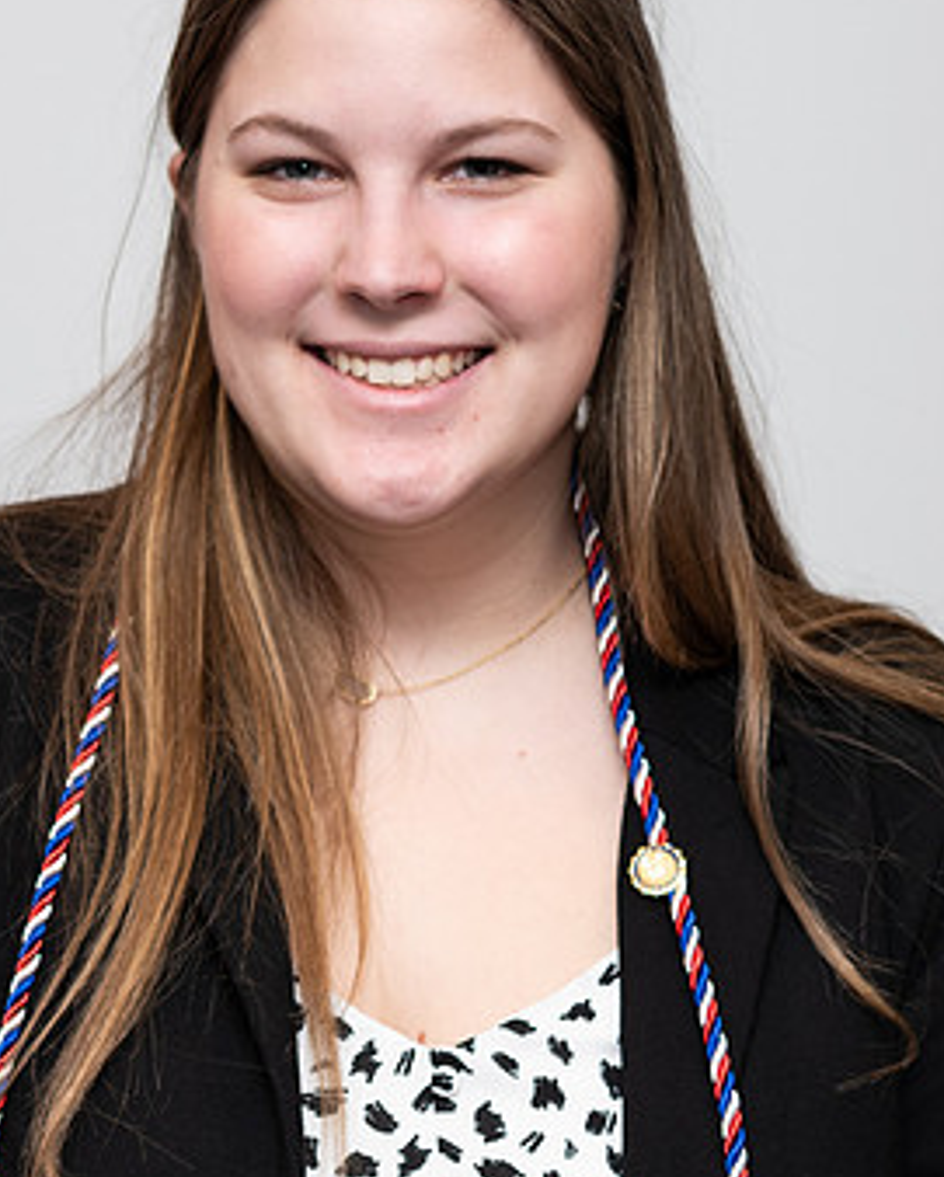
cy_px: 732
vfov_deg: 9.4
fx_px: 7185
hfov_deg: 7.5
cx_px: 109
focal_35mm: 206
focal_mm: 50
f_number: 3.5
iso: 100
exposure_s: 1/160
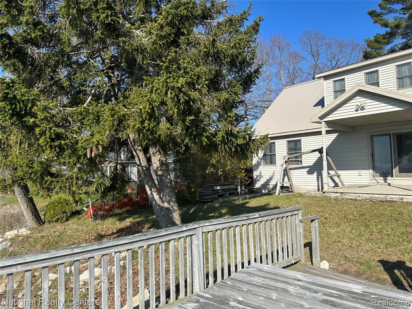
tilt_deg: +2.9
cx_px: 206
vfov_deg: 56.8
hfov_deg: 71.6
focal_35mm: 24
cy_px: 154
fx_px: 286
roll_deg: +1.5
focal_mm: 6.86
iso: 80
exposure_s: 1/3472
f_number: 1.78
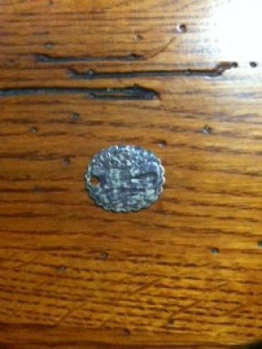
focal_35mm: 35
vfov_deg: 52.6
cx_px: 131
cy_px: 174
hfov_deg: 40.7
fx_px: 353
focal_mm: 3.85
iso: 640
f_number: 2.8
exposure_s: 1/15
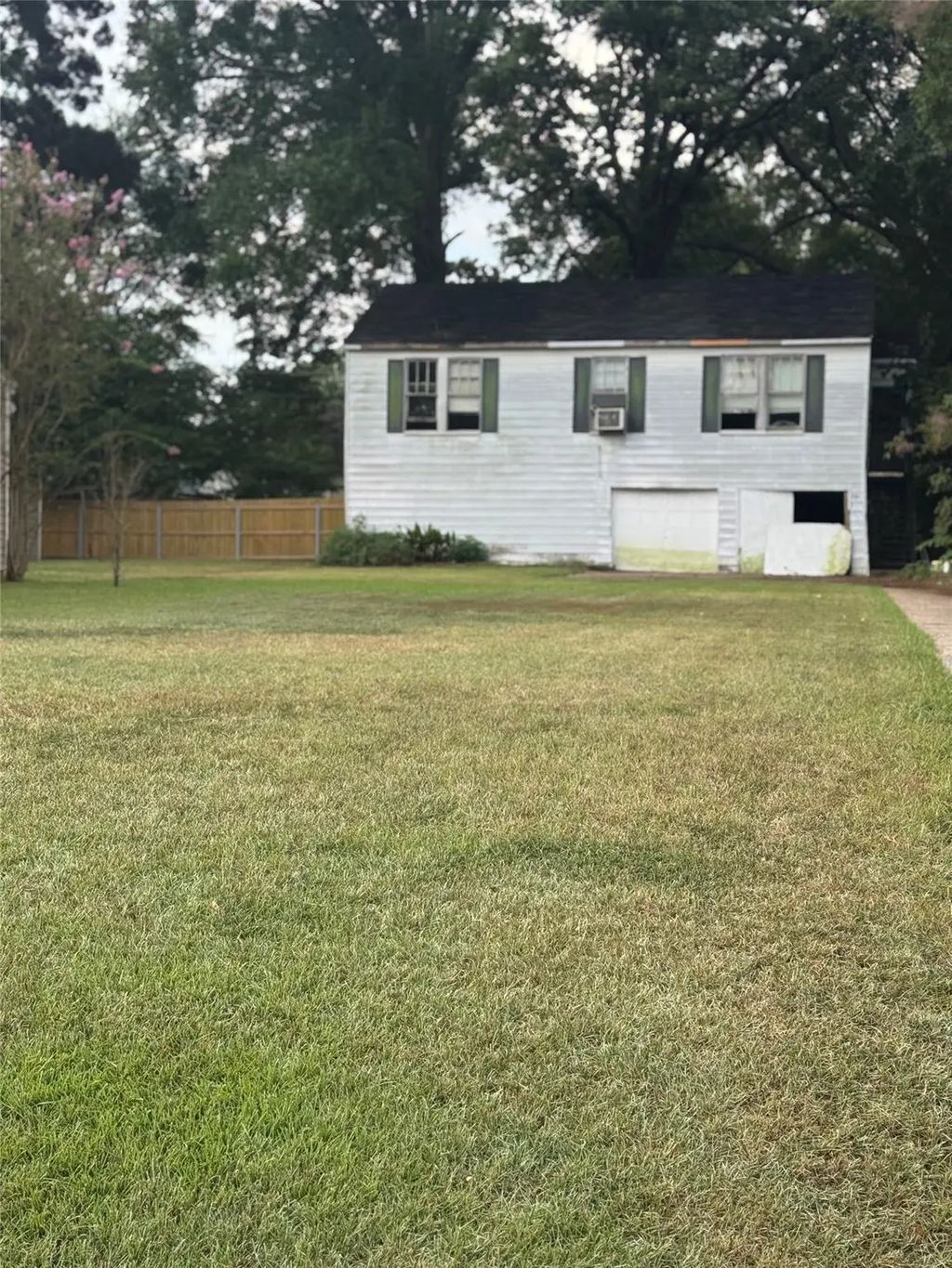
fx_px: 1760
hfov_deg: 30.3
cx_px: 476
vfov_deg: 39.7
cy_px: 634
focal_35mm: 48
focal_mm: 6.76
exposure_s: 1/774
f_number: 1.78
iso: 64
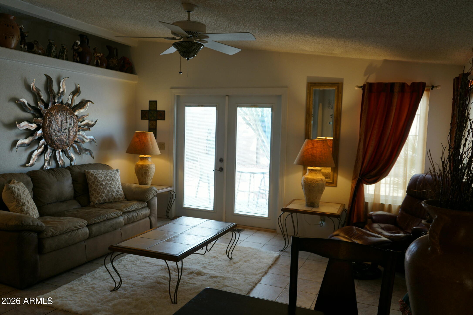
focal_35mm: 29
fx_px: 381
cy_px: 158
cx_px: 236
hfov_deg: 63.7
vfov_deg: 45.0
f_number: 4
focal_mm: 29
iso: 640
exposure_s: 1/160
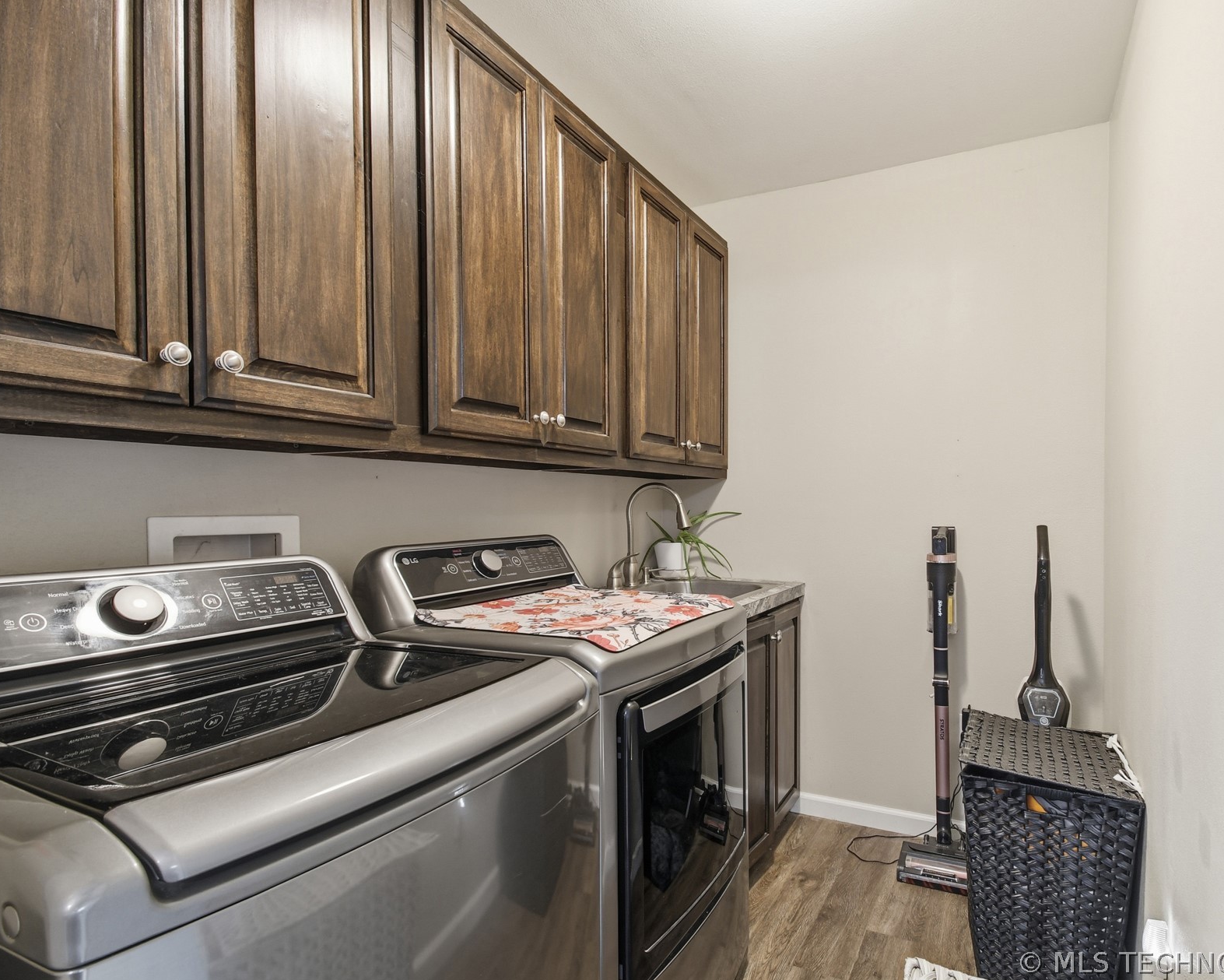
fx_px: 616
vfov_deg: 77.0
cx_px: 719
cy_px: 492
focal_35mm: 17
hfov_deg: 88.8
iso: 250
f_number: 9
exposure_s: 1/10
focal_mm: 10
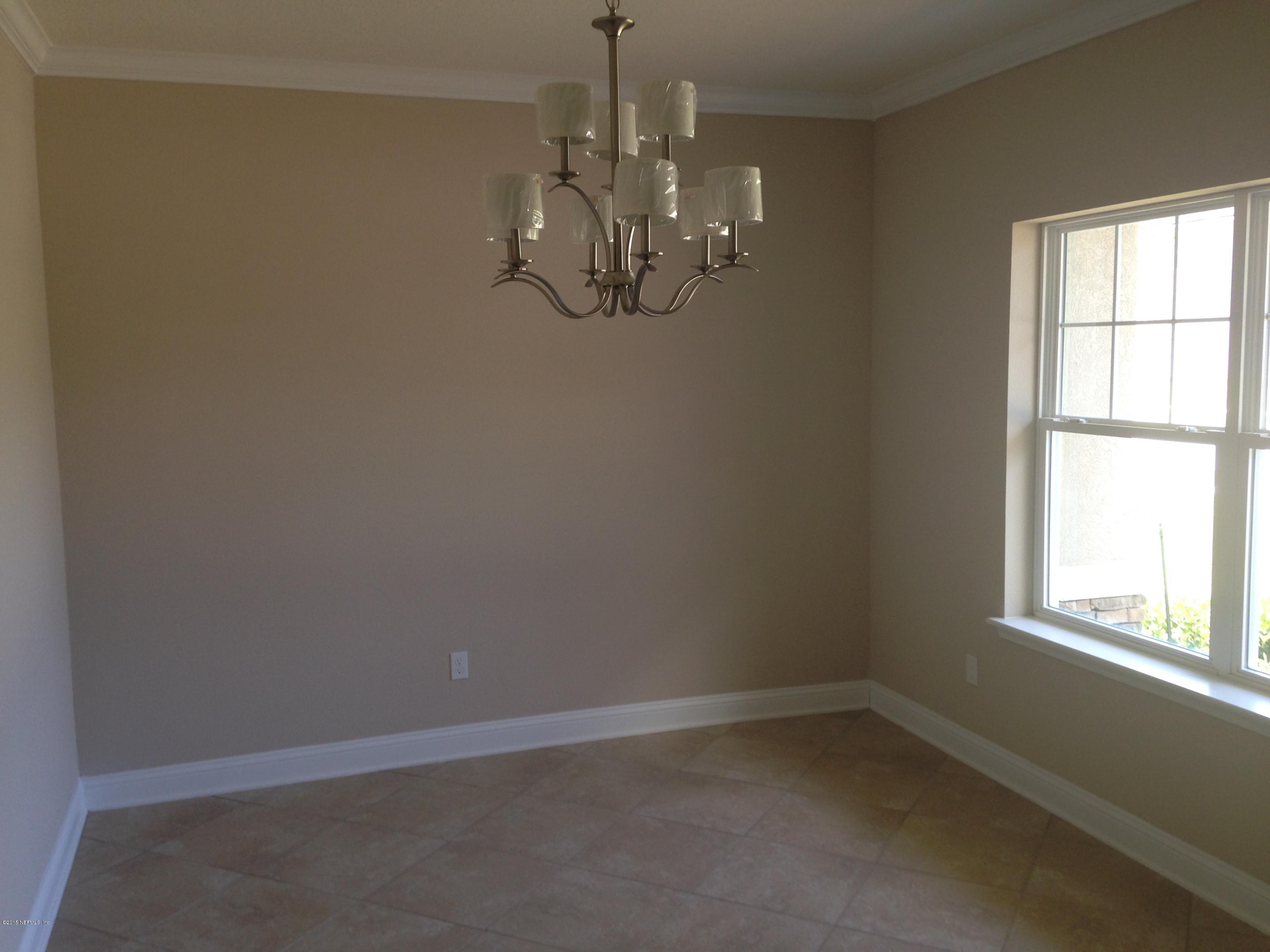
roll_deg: +1.6
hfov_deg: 55.4
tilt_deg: -6.9
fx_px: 1211
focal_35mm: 33
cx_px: 635
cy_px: 476
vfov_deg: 42.9
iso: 50
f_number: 2.4
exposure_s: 1/40
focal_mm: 4.12
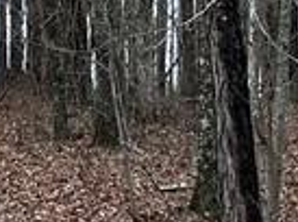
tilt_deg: +1.3
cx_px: -63
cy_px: 170
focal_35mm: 180
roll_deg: -0.1
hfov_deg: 10.8
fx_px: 1546
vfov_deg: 8.2
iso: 80
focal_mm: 6.86
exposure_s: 1/364
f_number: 1.78
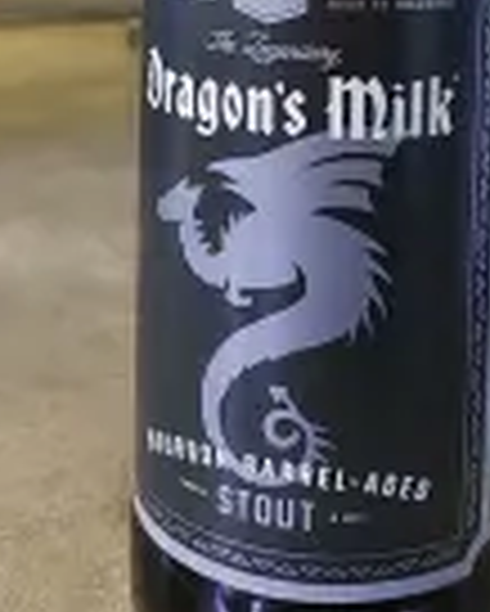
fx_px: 1249
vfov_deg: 25.8
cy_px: -32
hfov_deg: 22.2
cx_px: 225
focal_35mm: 69
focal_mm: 5.23
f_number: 1.8
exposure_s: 1/25
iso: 1000
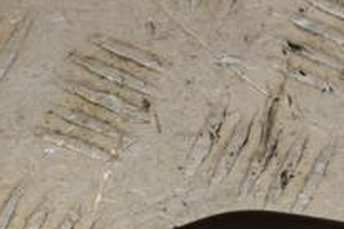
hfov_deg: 8.9
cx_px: 458
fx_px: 2167
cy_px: 294
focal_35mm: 227
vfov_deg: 6.0
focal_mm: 52
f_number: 8
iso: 800
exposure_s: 1/200
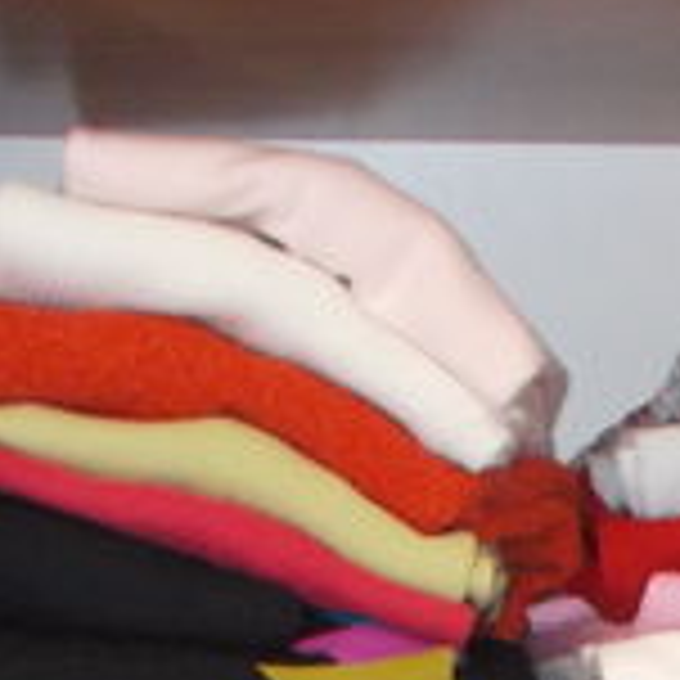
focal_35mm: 152
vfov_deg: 10.4
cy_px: 1464
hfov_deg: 11.2
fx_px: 3378
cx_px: 874
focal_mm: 4.6
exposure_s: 1/25
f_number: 3.2
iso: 200
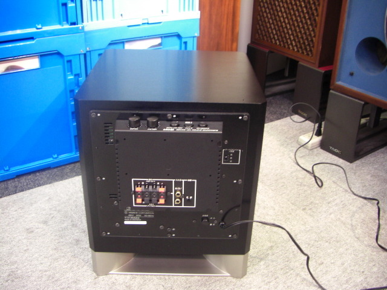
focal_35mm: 38
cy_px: 145
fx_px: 425
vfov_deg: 37.7
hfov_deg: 49.0
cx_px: 194
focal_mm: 6.3
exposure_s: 1/5
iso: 200
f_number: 3.4
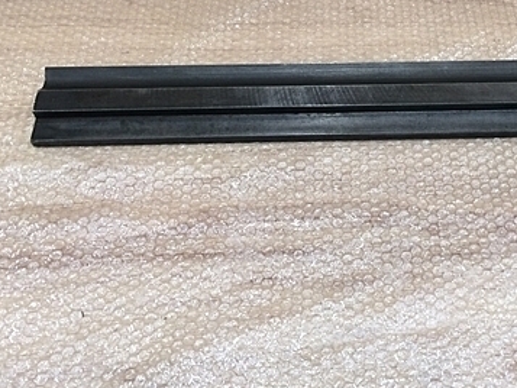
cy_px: 96
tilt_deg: -53.8
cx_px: 377
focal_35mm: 52
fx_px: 777
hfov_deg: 36.1
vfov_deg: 27.6
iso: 80
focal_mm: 4.15
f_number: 2.2
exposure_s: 1/30
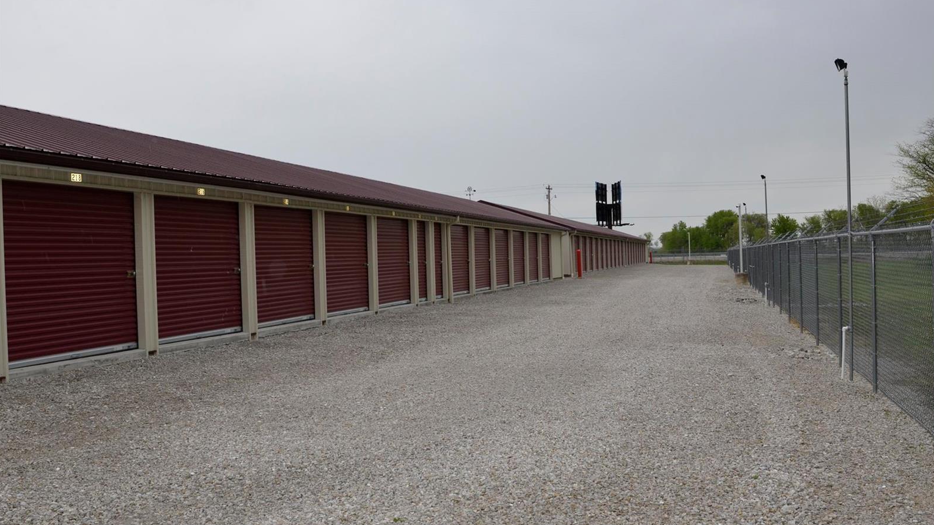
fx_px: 941
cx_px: 469
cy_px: 271
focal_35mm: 38
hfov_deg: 52.8
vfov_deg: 31.2
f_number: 7.1
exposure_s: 1/250
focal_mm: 24
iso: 400
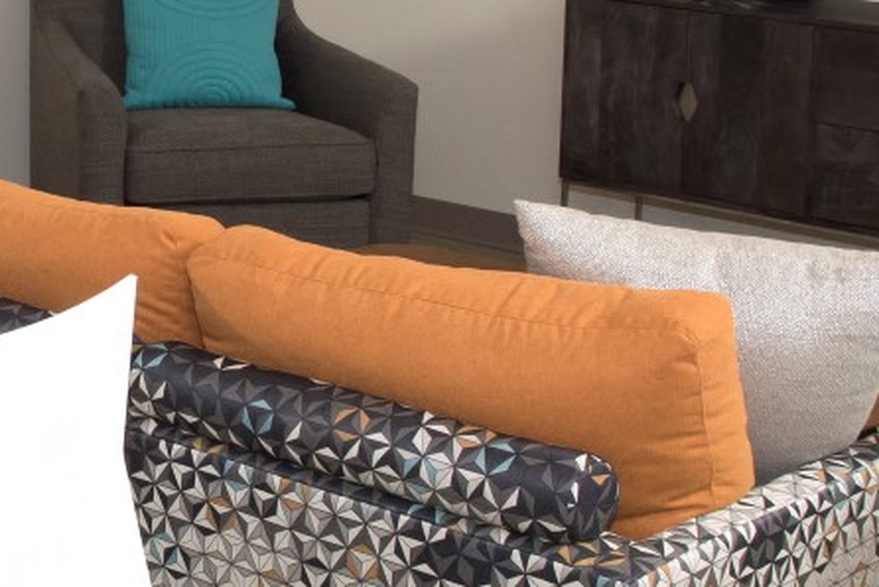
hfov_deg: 21.6
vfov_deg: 15.7
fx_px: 2126
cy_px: 325
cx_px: -181
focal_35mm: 87
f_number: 13
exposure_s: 1/60
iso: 800
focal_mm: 24
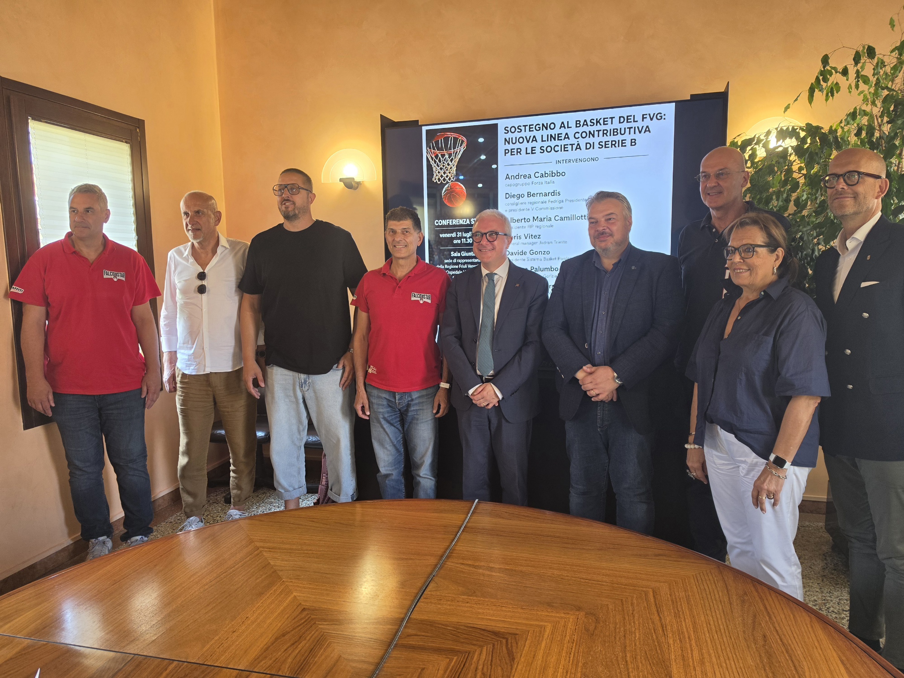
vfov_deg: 58.9
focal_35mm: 23
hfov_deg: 73.9
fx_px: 601
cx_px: 452
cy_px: 339
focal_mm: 6.5
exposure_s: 1/120
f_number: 1.4
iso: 100
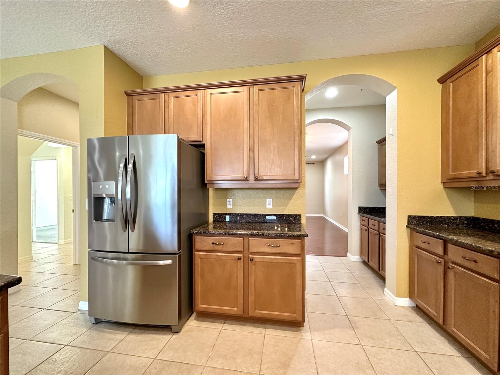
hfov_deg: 102.1
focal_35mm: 14
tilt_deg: +0.5
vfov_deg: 85.6
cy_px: 188
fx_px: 202
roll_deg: -0.1
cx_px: 250
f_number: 2.2
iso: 250
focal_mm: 2.22
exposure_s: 1/60
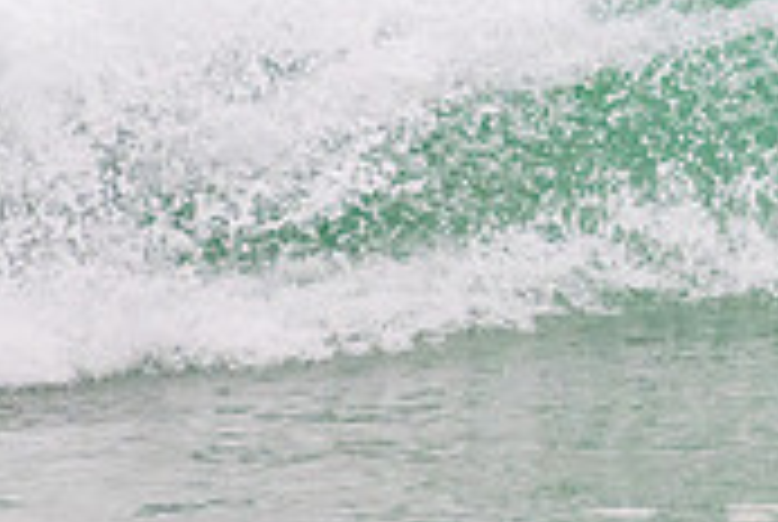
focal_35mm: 2680
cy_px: -191
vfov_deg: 0.5
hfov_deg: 0.8
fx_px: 58016
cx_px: 1120
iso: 3200
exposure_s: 1/2000
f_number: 11
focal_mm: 800
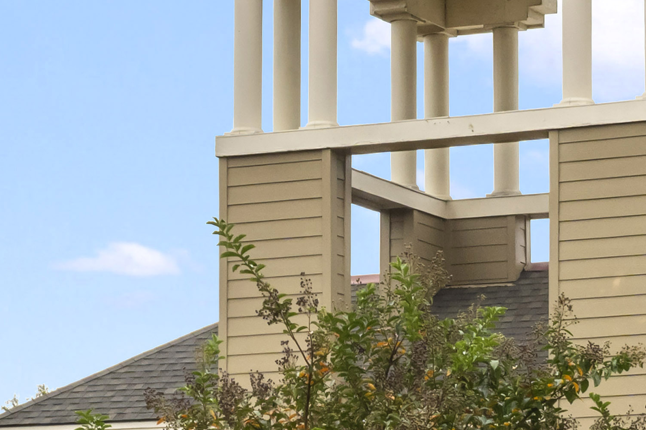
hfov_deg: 13.4
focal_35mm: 148
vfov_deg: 9.3
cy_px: 219
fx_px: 2656
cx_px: -161
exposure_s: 1/50
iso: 200
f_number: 11
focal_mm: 27
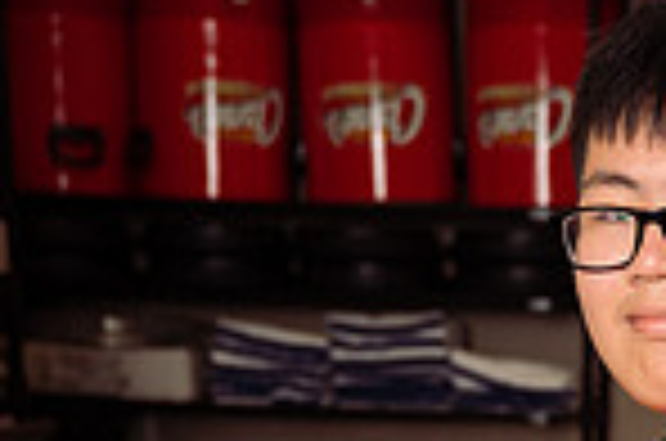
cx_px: 603
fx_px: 2363
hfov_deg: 15.8
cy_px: 950
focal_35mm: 128
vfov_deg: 9.7
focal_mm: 42
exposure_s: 1/250
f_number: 4.5
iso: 125
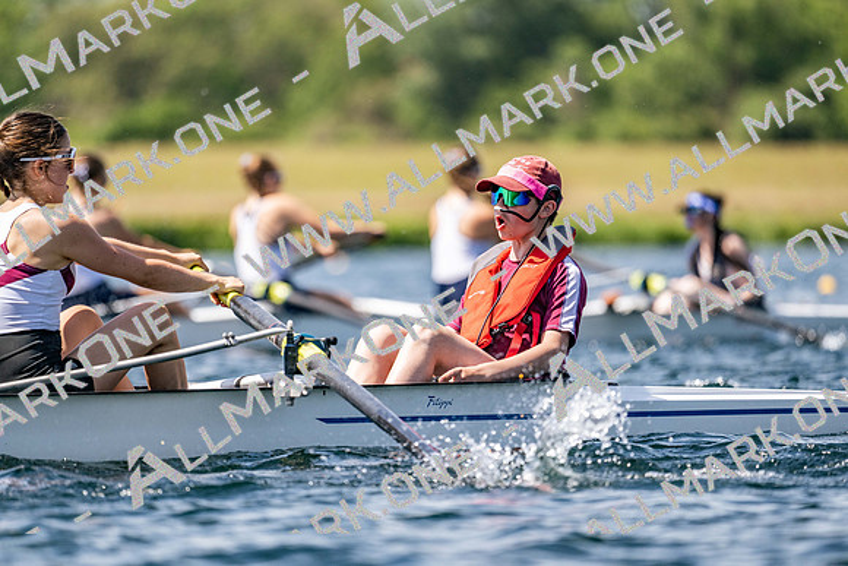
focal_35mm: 400
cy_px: 283
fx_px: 9424
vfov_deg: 3.4
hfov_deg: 5.2
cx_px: 424
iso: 250
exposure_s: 1/2500
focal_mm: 400
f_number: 4.5
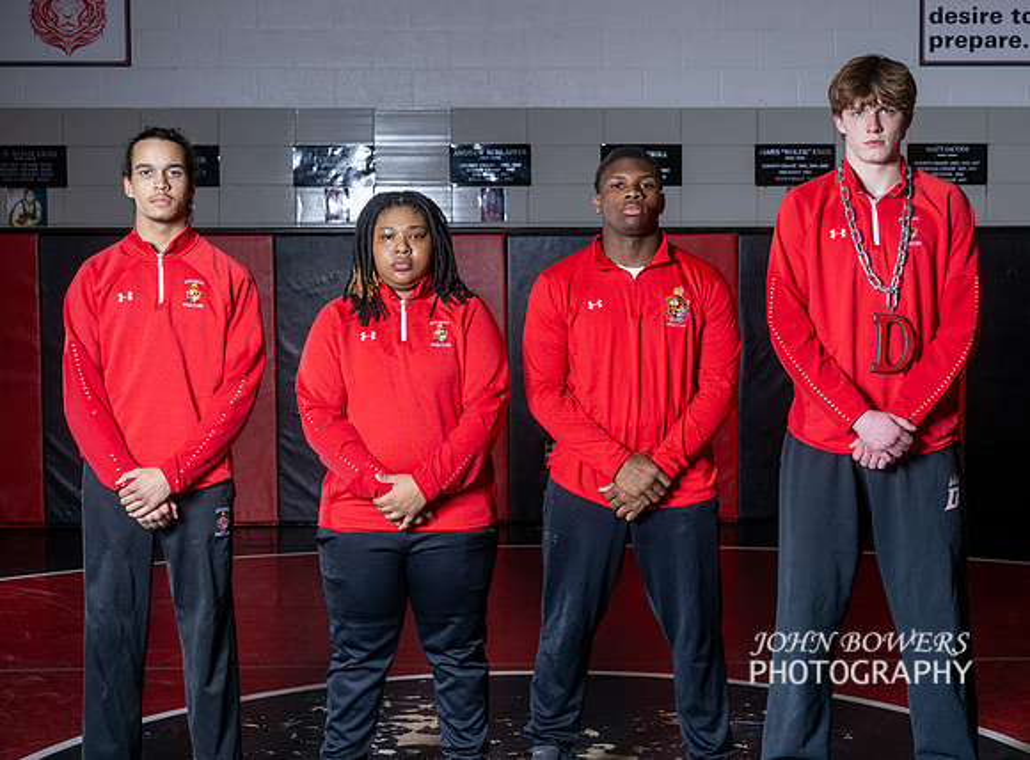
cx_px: 561
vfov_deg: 25.5
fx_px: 1679
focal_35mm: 57
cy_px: 380
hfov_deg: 34.1
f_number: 6.3
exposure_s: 1/125
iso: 200
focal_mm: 53
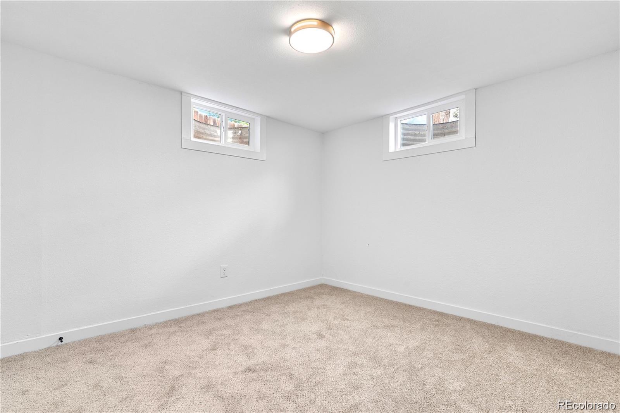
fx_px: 275
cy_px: 206
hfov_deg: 96.7
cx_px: 310
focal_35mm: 16
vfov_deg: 73.7
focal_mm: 16
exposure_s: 1/15
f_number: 8
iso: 640
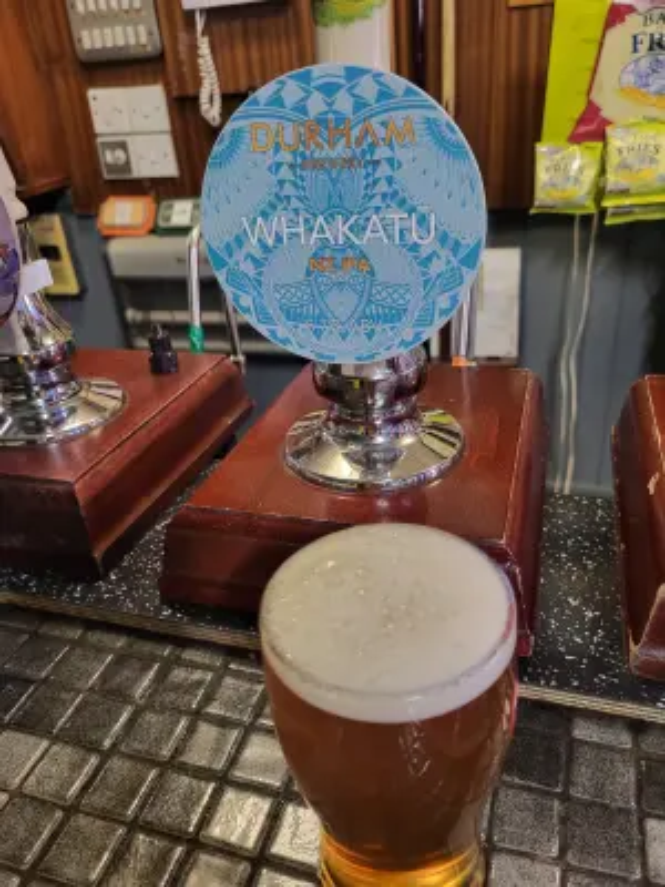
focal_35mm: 26
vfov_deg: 67.3
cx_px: 332
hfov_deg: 53.1
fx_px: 666
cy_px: 444
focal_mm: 5.4
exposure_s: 1/50
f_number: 1.8
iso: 500
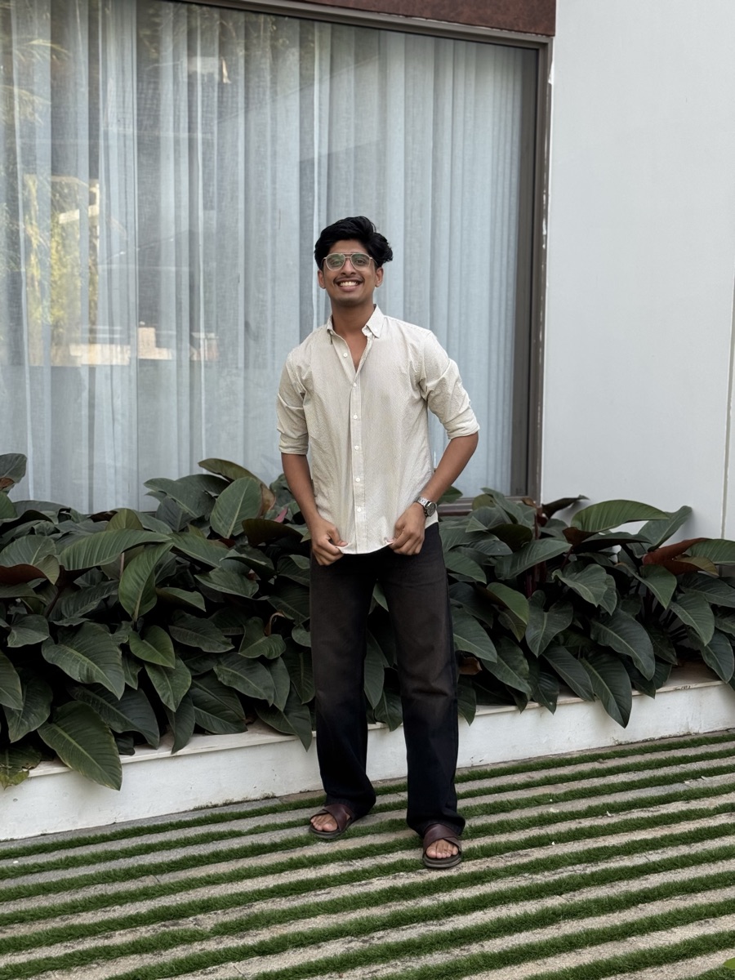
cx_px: 368
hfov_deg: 30.3
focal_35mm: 48
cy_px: 490
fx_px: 1359
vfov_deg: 39.7
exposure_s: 1/368
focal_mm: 6.76
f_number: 1.78
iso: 64
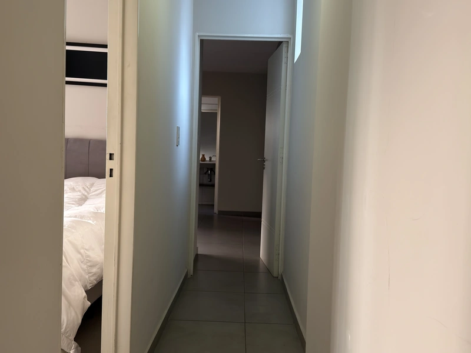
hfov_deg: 52.6
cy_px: 176
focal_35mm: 35
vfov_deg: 40.7
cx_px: 236
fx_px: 476
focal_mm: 6.76
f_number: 1.78
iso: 160
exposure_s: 1/50
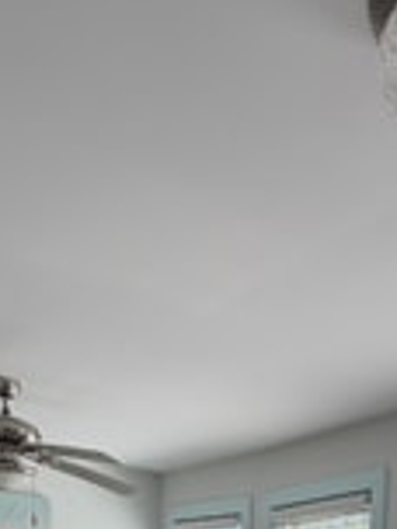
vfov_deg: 28.7
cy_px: 769
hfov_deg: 30.9
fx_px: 703
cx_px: 305
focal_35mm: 46
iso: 40
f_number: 2.2
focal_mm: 2.22
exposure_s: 1/240
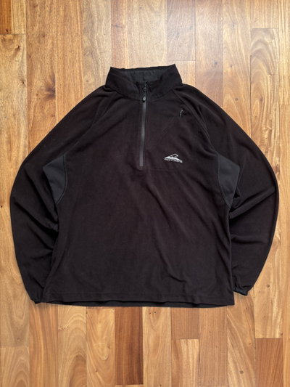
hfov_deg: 53.1
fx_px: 290
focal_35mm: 26
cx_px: 145
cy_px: 194
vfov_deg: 67.3
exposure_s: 1/121
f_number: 1.6
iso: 40
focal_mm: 5.96
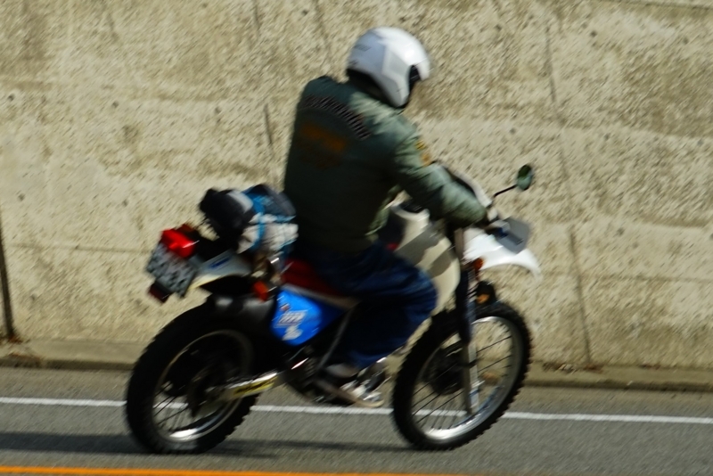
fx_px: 1169
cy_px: 238
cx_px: 356
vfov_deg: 23.0
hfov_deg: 33.9
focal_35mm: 59
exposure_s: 1/1000
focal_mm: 59
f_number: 5.6
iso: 200
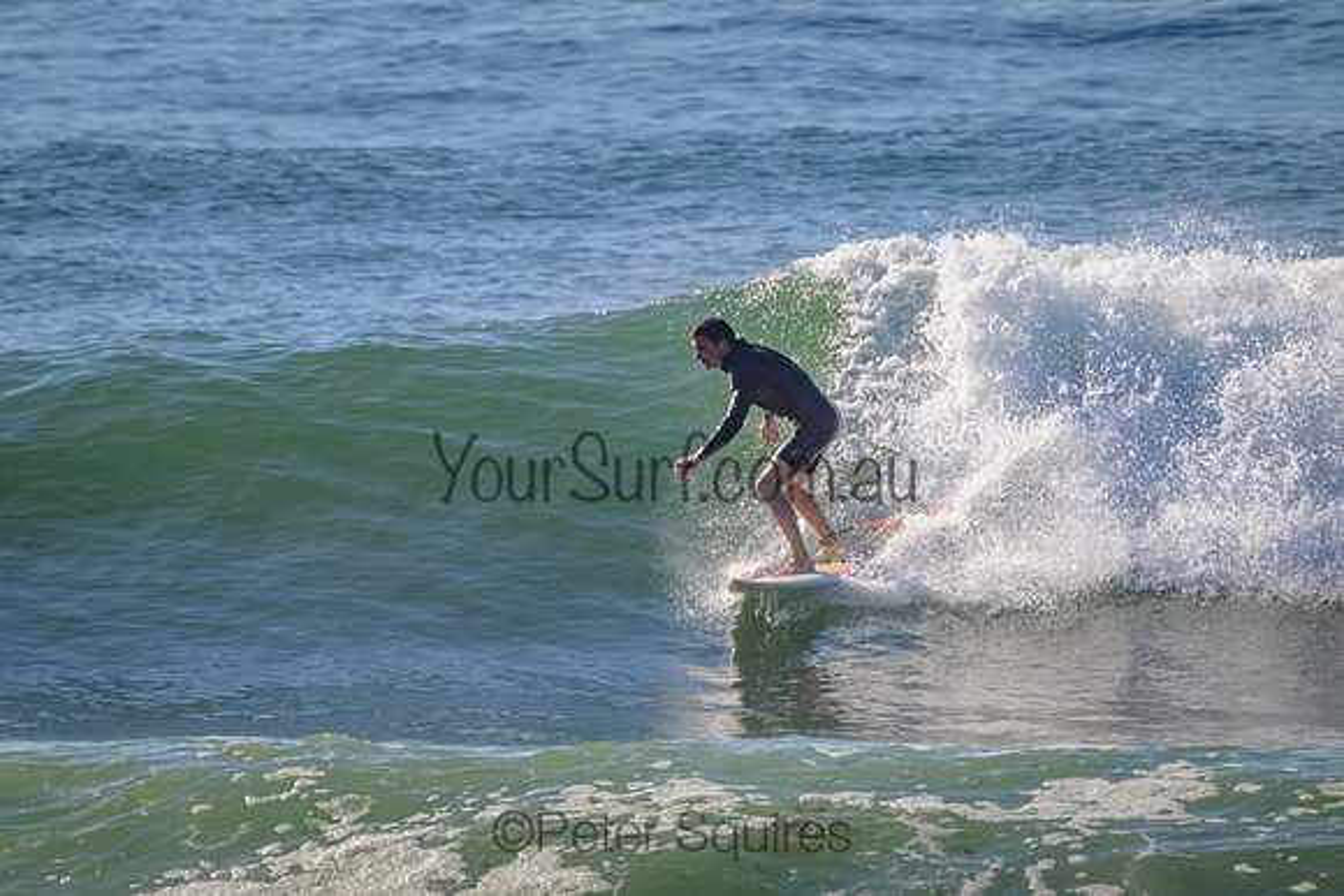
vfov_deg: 1.7
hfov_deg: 2.6
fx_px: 29872
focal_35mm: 800
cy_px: 448
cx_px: 672
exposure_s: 1/2000
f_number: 11
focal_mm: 800
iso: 800
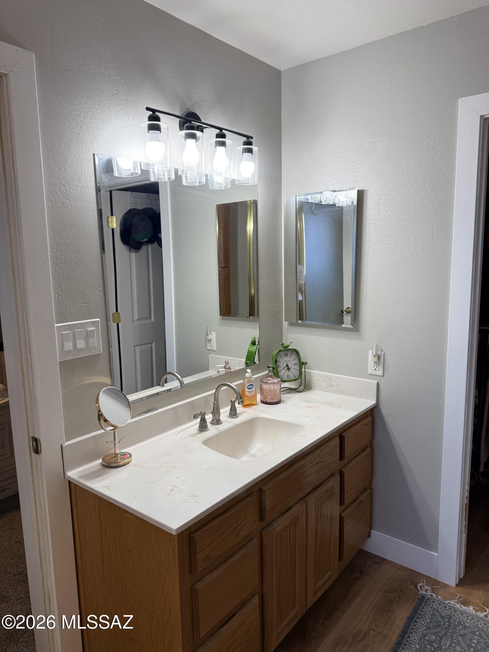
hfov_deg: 56.8
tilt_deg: -9.0
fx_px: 452
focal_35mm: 24
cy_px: 326
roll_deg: +1.2
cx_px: 244
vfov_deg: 71.6
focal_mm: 6.76
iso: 100
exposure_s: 1/120
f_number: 1.78
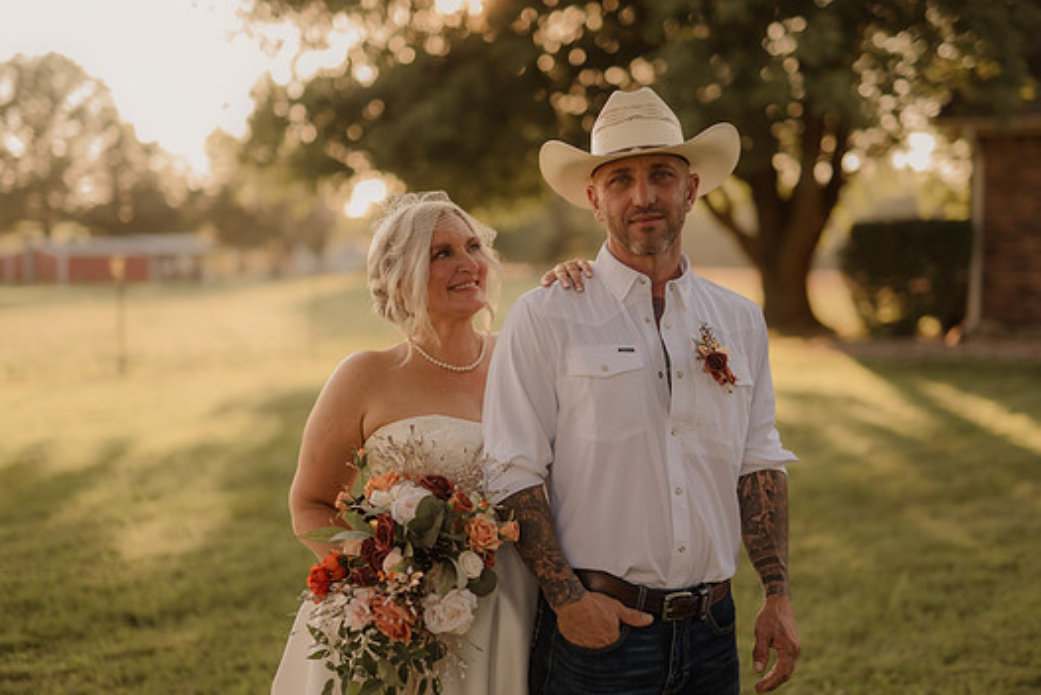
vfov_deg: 24.6
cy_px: 354
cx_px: 504
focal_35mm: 55
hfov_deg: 36.2
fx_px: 1591
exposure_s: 1/640
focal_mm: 50
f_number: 2.8
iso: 200
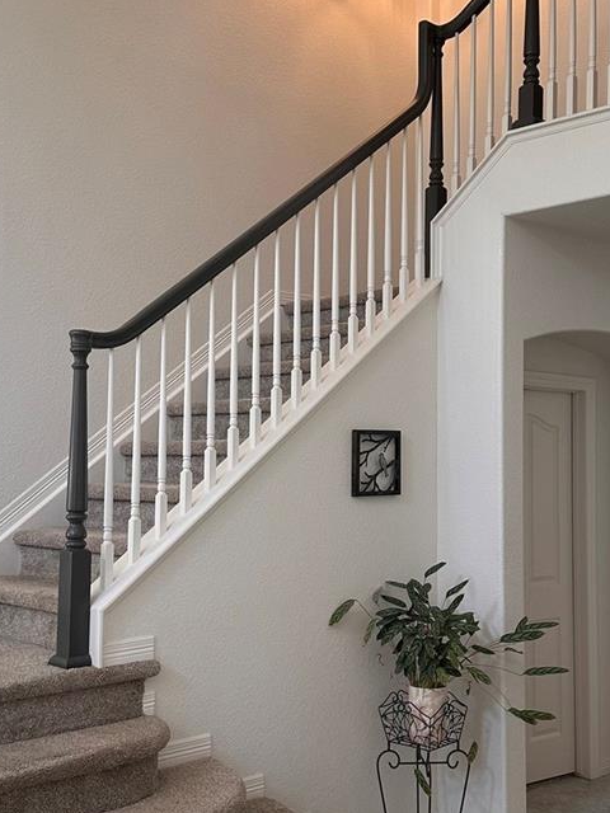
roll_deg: -0.8
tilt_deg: +2.0
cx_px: 351
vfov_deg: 42.1
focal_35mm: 45
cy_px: 412
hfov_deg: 32.1
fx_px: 1057
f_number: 1.78
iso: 160
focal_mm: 6.86
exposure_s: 1/60
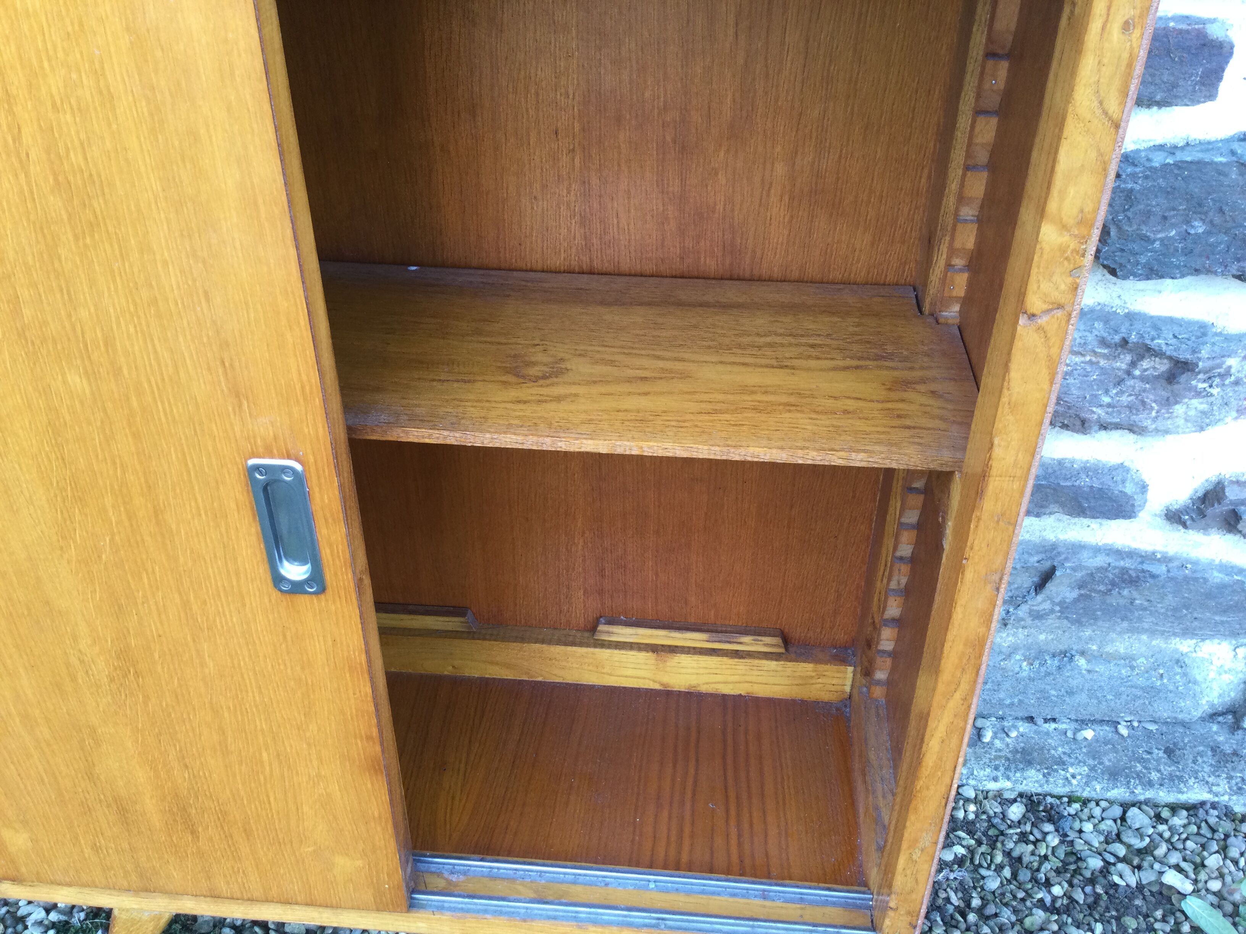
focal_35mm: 31
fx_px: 1116
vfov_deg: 45.4
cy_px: 467
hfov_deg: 58.4
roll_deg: -2.6
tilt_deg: -34.9
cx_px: 623
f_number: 2.4
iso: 25
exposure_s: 1/33
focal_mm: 3.3
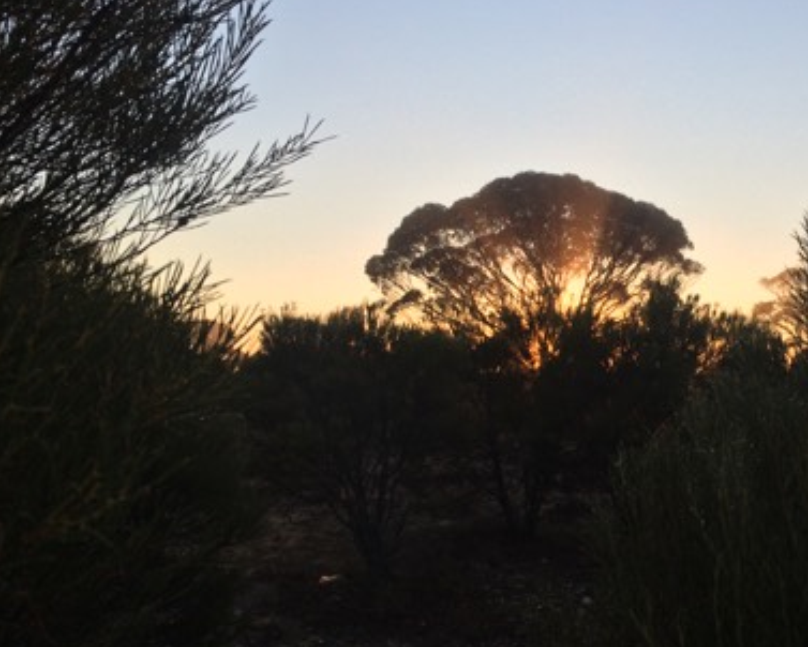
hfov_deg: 46.3
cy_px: 358
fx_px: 933
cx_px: 517
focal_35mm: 39
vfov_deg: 38.2
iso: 32
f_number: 2.2
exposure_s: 1/774
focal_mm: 4.15
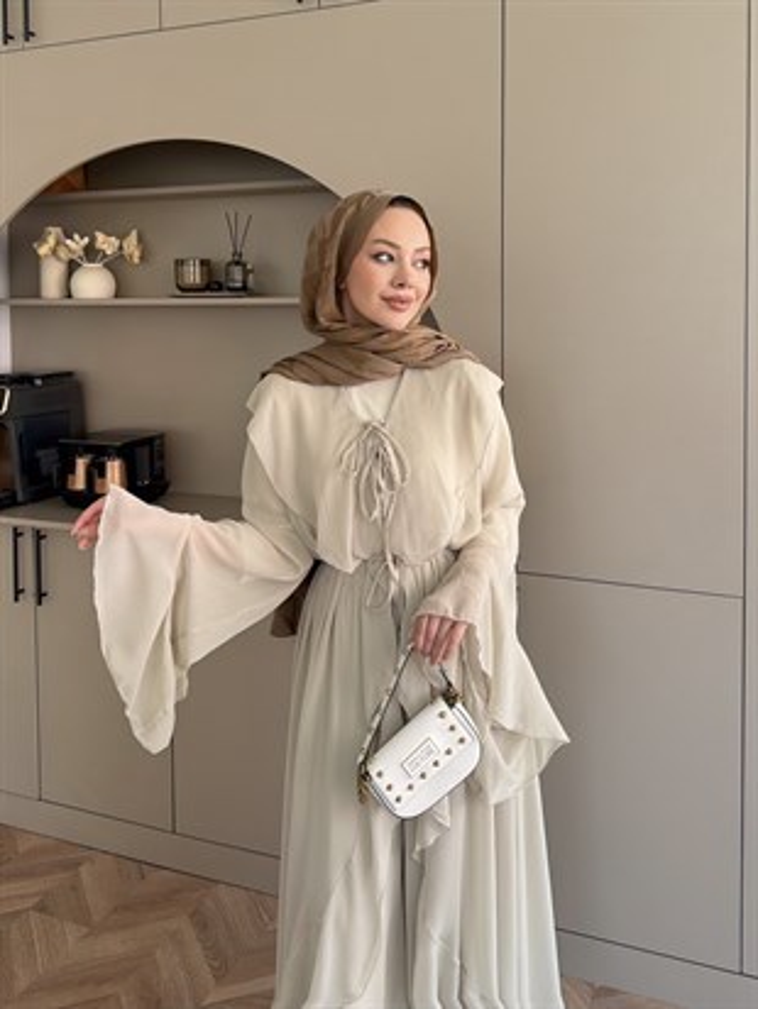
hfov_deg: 56.8
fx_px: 700
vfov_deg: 71.6
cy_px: 504
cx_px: 379
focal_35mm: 24
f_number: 1.78
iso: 100
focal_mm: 6.76
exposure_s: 1/121
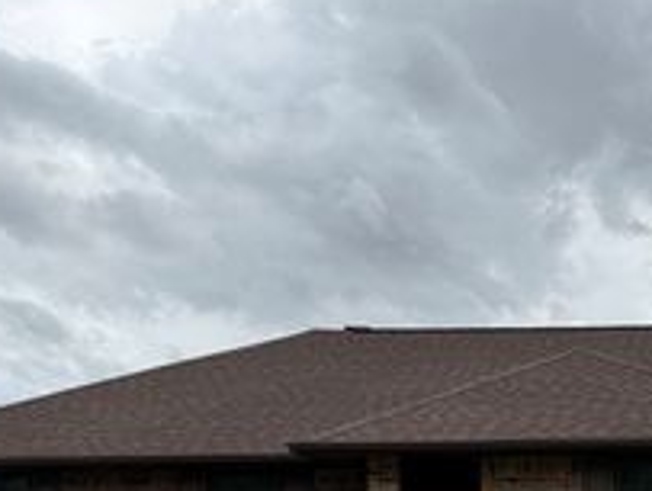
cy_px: 560
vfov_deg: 23.2
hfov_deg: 31.5
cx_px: 552
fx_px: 1113
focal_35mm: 59
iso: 80
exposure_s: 1/5714
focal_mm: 6.76
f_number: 1.78
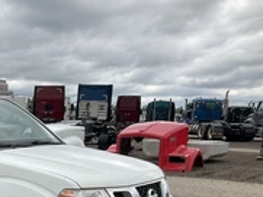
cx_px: -22
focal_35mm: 64
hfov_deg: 27.8
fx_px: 487
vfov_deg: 22.3
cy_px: 185
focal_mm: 3
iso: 25
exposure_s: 1/1675
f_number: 1.8
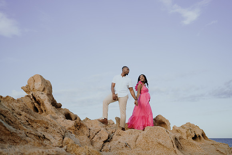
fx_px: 228
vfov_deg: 37.5
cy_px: 78
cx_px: 116
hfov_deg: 53.9
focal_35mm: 35
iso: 100
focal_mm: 35
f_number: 1.8
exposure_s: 1/3200
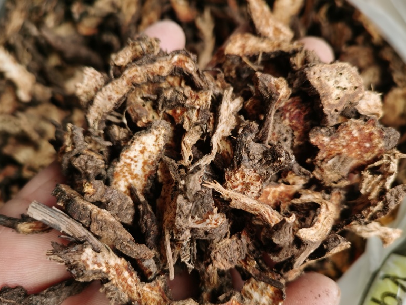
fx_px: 329
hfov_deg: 63.4
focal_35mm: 28
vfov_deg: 49.8
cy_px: 158
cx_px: 201
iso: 64
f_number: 1.8
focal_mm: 5.58
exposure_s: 1/100
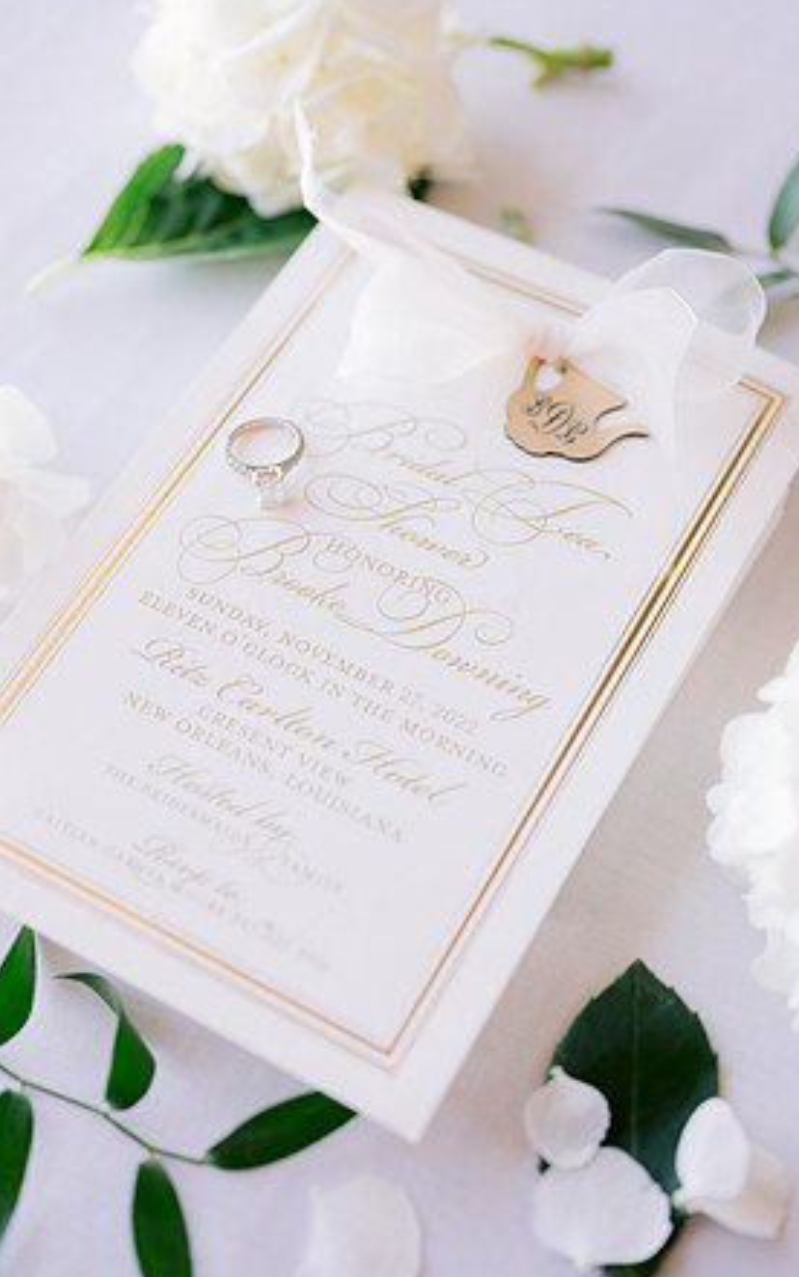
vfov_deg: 38.9
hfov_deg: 24.9
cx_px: 388
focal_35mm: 52
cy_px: 637
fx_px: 1810
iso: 250
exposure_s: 1/125
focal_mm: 50
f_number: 2.8
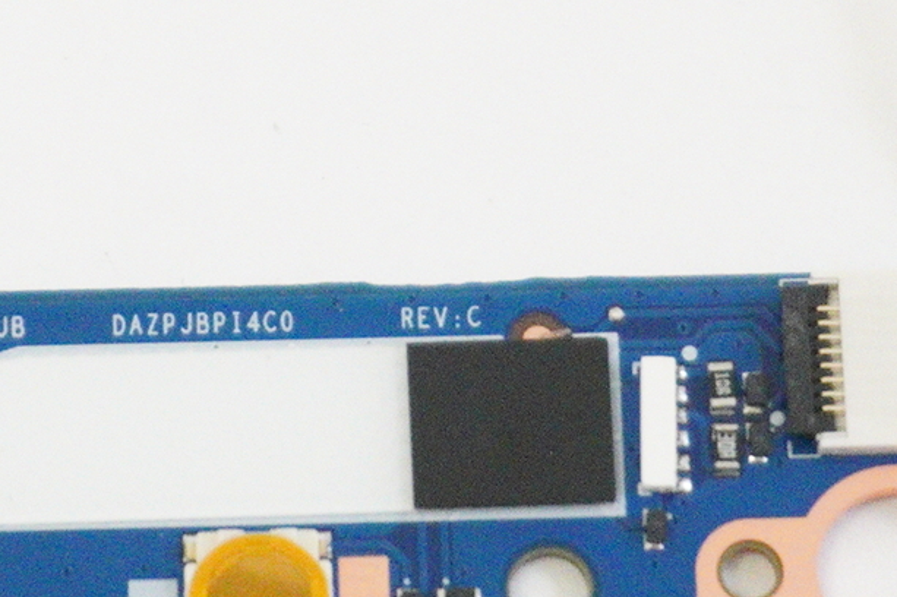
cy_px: 167
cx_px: 436
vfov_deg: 5.2
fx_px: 6550
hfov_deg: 7.8
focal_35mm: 263
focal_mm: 43
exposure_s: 1/250
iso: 6400
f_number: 5.6
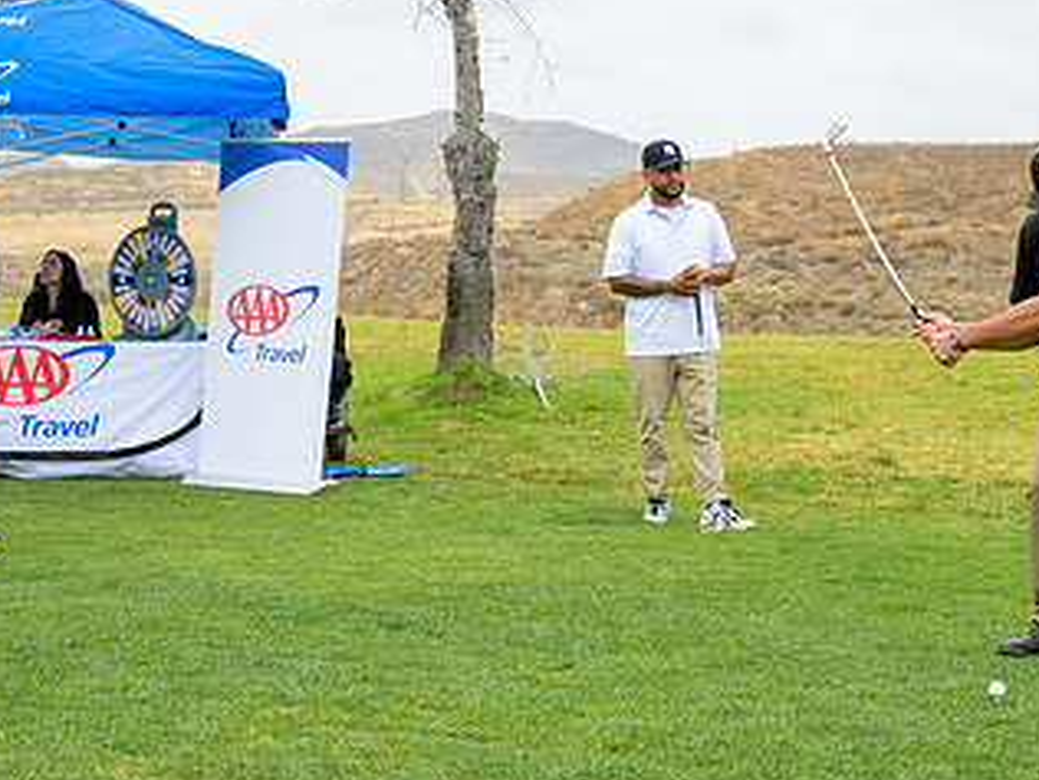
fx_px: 2281
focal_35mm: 76
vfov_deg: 19.4
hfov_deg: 25.3
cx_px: 806
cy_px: 327
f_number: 4
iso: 800
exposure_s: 1/2500
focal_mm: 43
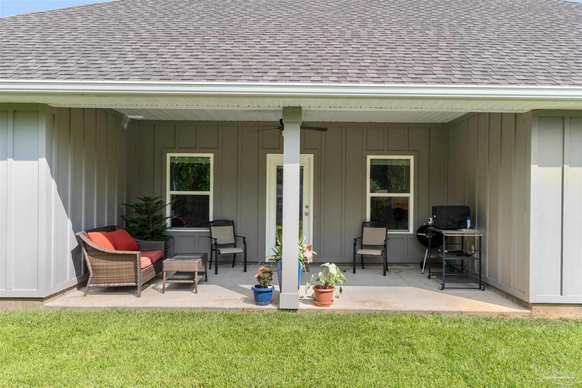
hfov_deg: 67.4
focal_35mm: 27
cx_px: 291
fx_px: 436
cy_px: 194
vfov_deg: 47.9
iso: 100
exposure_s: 1/45
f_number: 9.5
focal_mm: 18
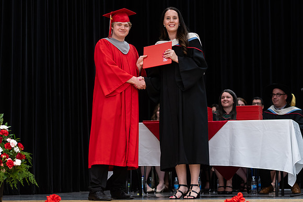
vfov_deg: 12.5
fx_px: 923
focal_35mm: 110
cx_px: 152
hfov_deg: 18.6
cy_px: 111
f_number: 2.8
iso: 1000
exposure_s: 1/200
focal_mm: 85
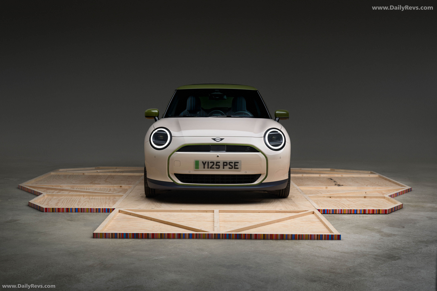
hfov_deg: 39.6
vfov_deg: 27.0
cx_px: 218
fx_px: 607
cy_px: 146
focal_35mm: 50
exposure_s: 1/10
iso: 100
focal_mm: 50
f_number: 5
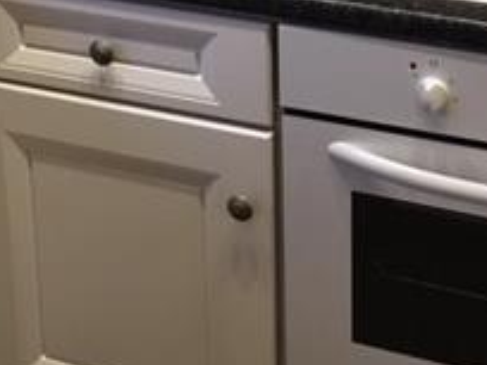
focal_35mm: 91
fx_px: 1280
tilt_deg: -15.9
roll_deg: +1.0
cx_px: 294
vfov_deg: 15.2
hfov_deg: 21.5
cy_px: -157
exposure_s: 1/33
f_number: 2.2
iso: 200
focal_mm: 4.15
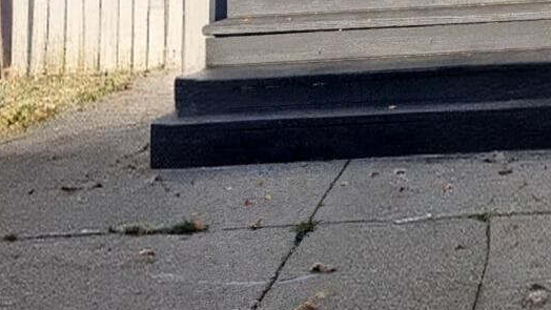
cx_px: 695
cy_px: -401
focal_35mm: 100
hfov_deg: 19.8
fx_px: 1461
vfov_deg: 10.6
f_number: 1.85
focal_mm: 6.81
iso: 42
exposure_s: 1/4348
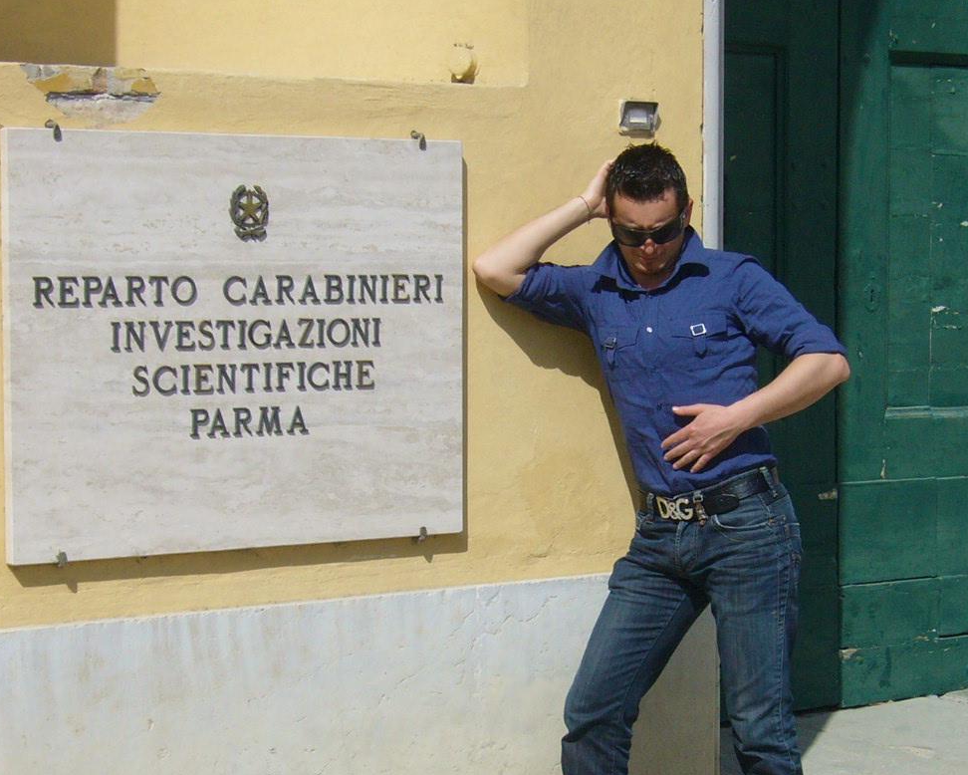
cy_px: 514
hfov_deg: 19.5
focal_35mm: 98
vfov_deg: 15.7
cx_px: 673
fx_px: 2808
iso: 100
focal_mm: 10.1
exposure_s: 1/500
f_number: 7.5
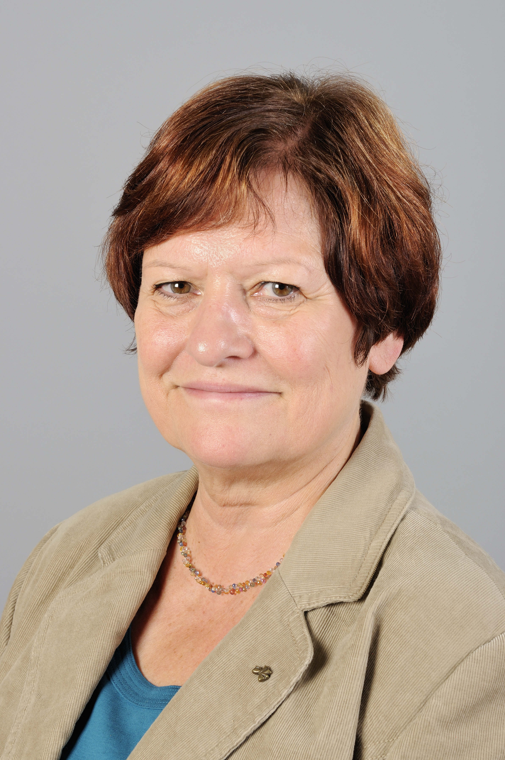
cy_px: 380
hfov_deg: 15.2
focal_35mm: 90
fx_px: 1899
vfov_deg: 22.6
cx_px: 252
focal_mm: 60
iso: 200
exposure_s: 1/160
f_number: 11
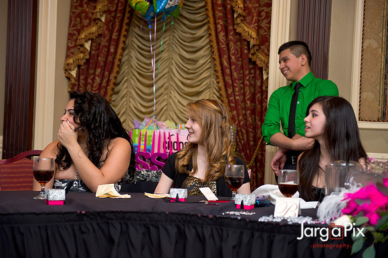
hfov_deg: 33.4
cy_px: 129
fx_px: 646
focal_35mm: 60
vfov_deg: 22.6
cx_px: 194
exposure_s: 1/125
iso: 1600
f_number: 3.2
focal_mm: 60
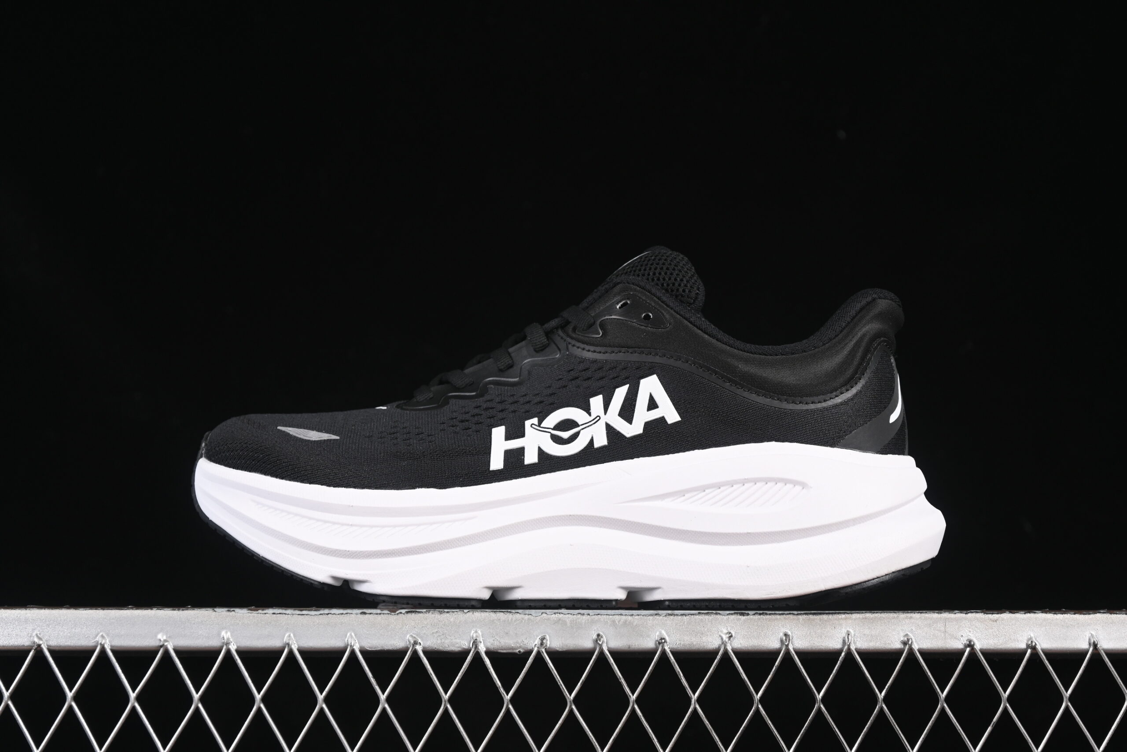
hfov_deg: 27.0
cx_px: 564
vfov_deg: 18.2
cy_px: 376
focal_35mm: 75
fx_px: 2348
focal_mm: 50
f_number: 6.3
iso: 160
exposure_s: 1/60
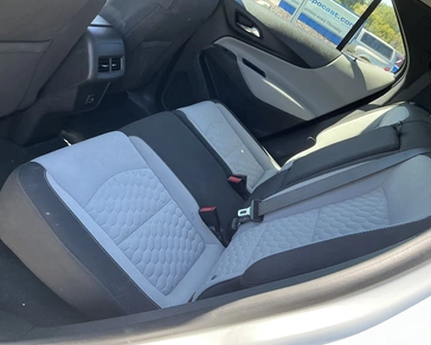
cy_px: 171
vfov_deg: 48.6
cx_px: 216
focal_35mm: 30
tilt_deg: -25.7
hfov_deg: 58.7
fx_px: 383
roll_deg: -31.7
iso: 32
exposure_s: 1/122
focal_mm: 3
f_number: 1.8
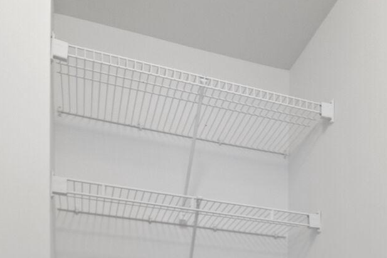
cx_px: 238
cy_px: 344
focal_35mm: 42
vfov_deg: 26.5
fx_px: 451
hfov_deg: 46.1
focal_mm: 10
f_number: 10
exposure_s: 1/1.67
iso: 250
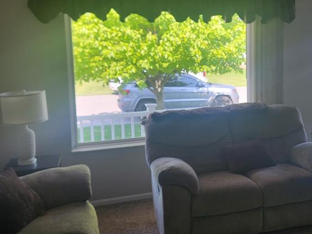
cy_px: 90
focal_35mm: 45
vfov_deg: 32.1
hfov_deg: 41.1
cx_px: 225
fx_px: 406
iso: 64
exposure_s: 1/120
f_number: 1.8
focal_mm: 6.7
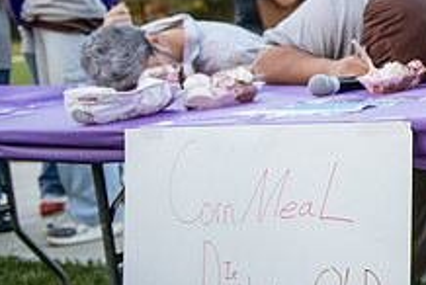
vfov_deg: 16.0
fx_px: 1007
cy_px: 46
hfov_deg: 21.6
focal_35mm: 85
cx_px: 551
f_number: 2.8
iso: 800
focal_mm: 32
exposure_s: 1/400
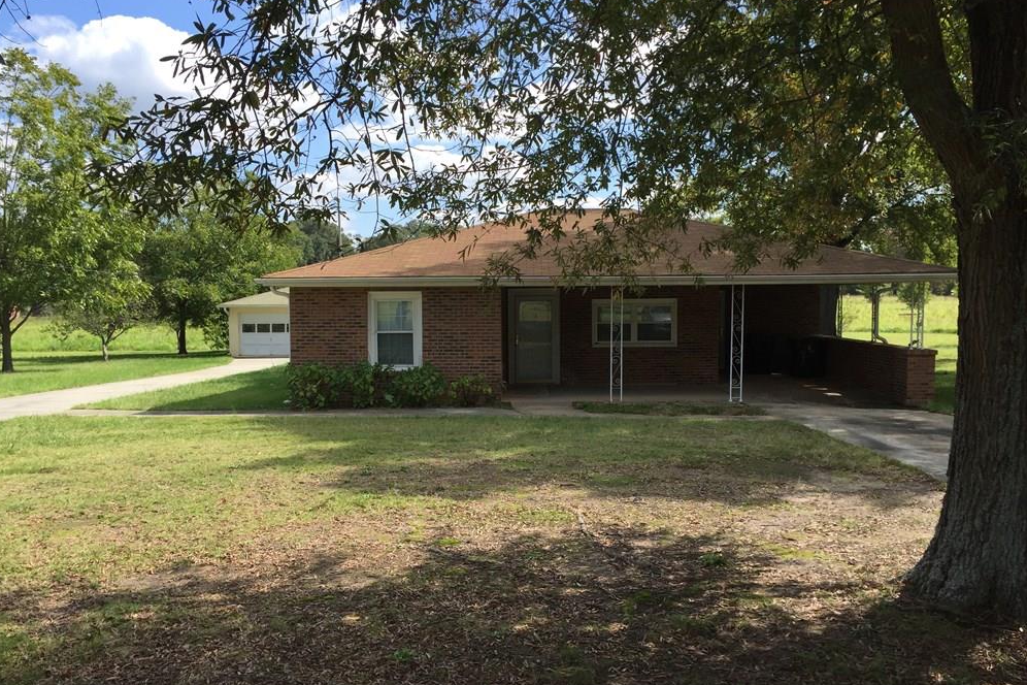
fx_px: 884
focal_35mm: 31
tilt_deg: -2.9
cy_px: 366
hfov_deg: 60.3
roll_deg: -0.5
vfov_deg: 42.3
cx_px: 501
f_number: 2.2
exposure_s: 1/1236
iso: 32
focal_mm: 4.15
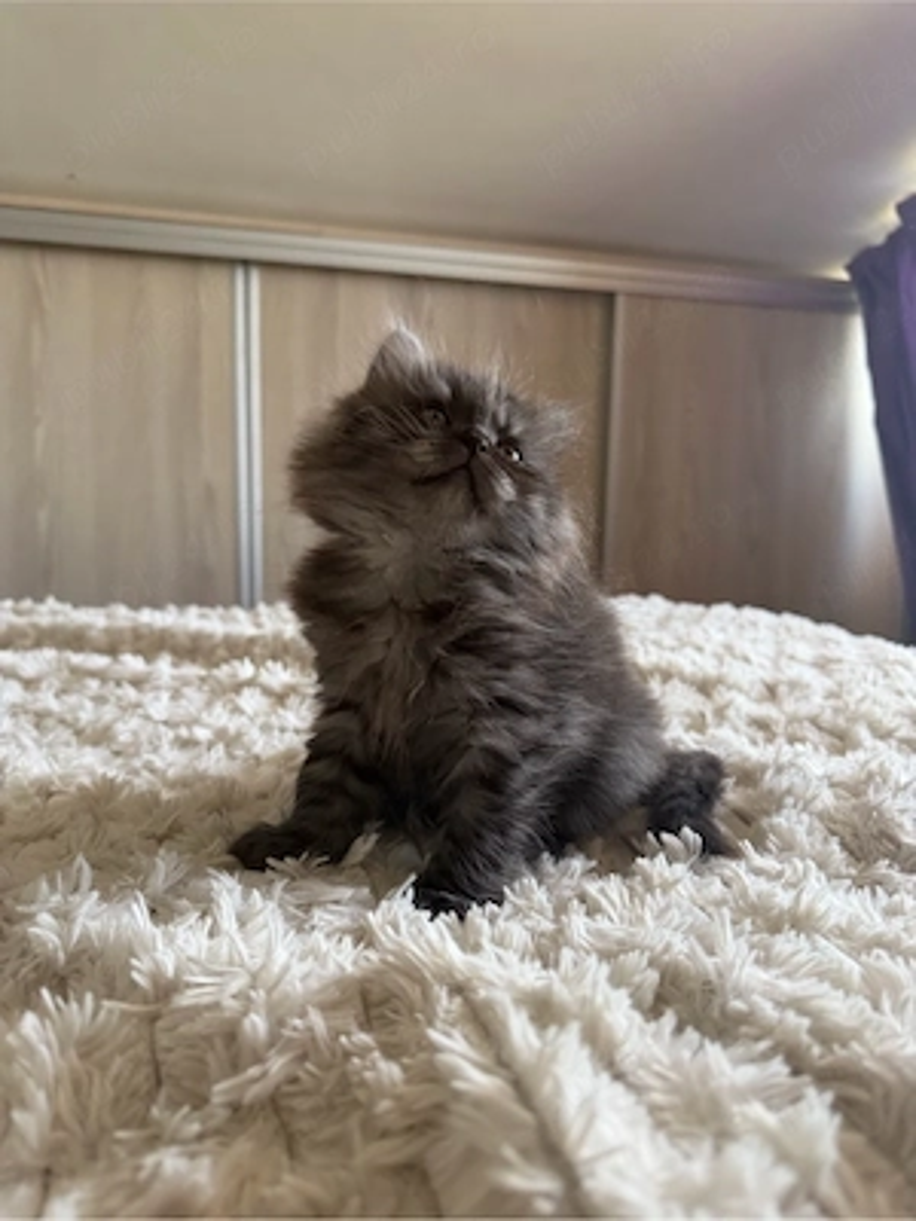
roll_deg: -1.6
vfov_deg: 71.6
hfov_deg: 56.8
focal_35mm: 24
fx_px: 847
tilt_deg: -6.9
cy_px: 610
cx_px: 458
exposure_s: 1/121
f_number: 1.78
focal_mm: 6.76
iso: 200
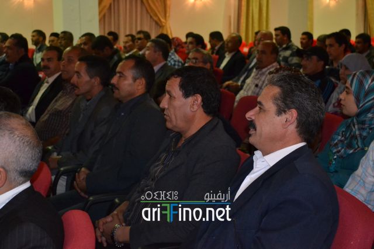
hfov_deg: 35.1
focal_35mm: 57
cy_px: 124
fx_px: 592
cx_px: 187
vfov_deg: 23.8
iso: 3200
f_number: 5
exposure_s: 1/60
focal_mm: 38
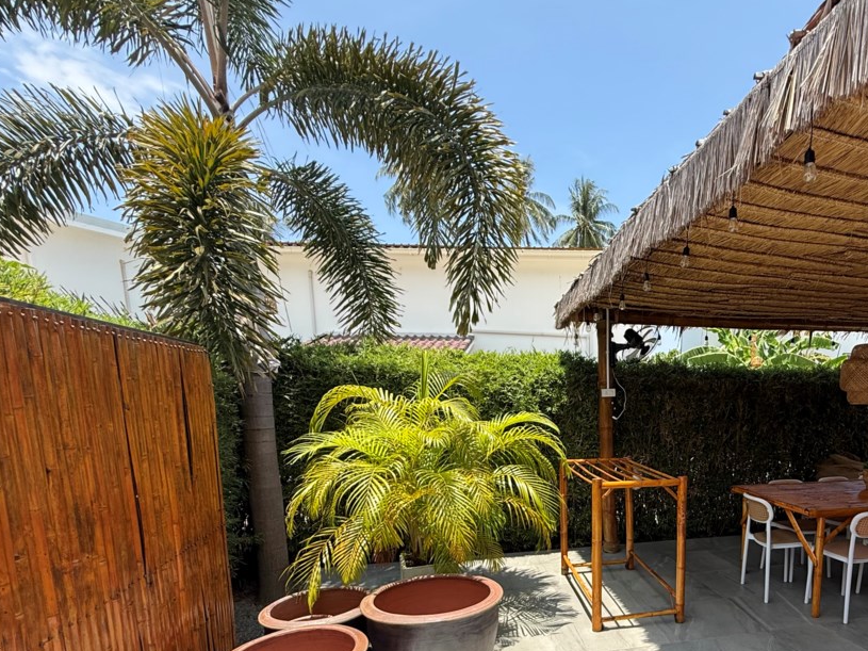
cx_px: 606
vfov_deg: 58.0
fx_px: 552
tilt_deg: -8.6
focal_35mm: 22
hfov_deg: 73.1
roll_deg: -0.3
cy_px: 486
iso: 50
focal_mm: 2.22
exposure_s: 1/901
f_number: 2.2
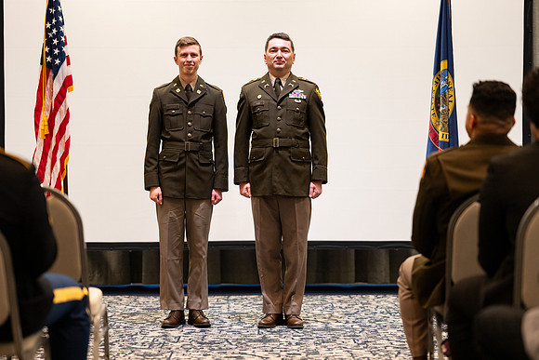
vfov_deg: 16.1
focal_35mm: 85
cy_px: 180
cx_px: 270
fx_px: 1273
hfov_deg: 23.9
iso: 640
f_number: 1.8
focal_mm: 85
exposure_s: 1/125
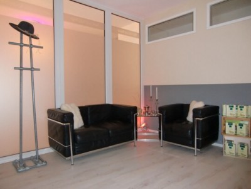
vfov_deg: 56.8
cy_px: 94
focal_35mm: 24
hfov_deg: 71.6
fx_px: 174
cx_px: 126
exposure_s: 1/60
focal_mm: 4.3
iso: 400
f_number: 3.2
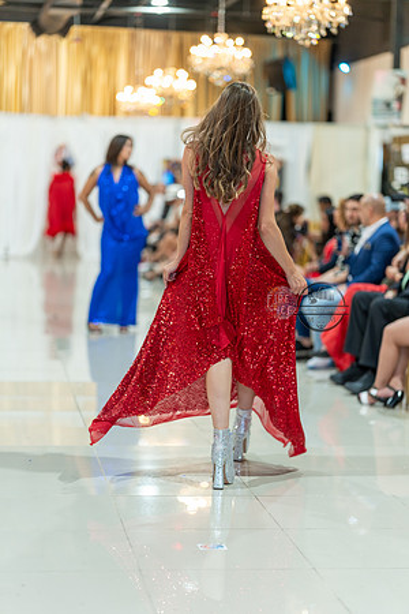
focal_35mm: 85
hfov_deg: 16.1
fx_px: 1448
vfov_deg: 23.9
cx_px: 204
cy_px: 307
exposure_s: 1/160
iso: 320
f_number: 1.4
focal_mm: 85
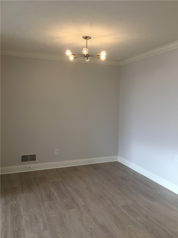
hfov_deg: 48.2
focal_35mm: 29
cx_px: 89
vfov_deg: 61.7
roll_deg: -0.1
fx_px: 199
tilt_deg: -4.0
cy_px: 119
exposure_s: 1/30
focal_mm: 4.15
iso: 80
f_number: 2.2
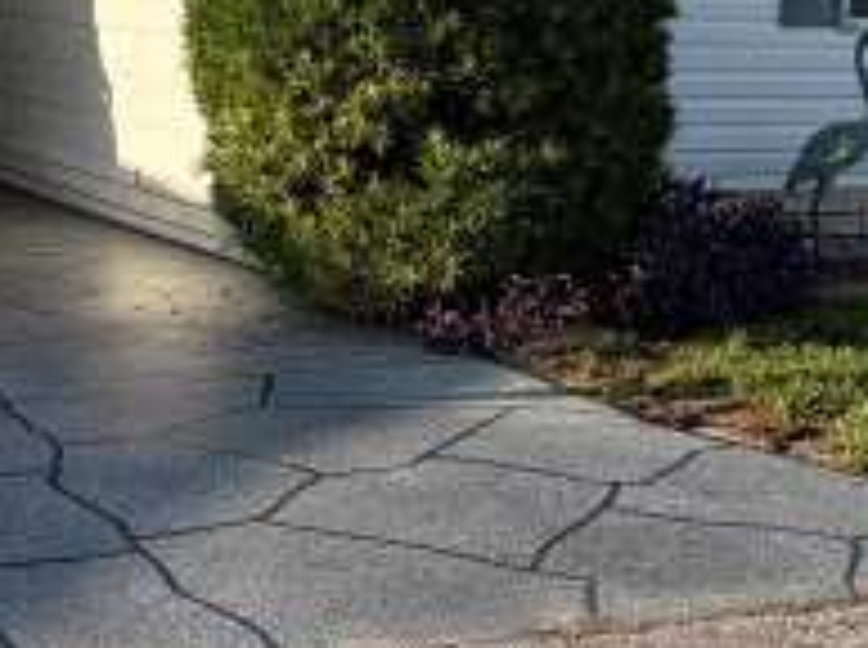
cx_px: 567
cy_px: 4
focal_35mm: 108
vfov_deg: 13.5
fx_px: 2703
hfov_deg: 18.2
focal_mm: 5.96
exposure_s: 1/1706
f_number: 1.6
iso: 50
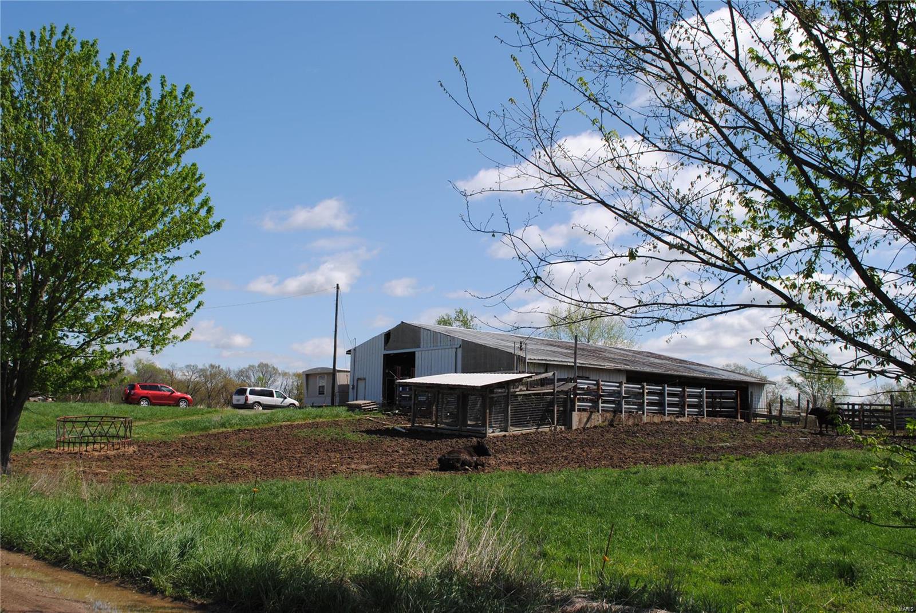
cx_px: 458
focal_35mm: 36
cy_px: 306
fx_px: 917
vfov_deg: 36.9
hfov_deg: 53.1
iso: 100
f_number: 8
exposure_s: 1/250
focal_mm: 24
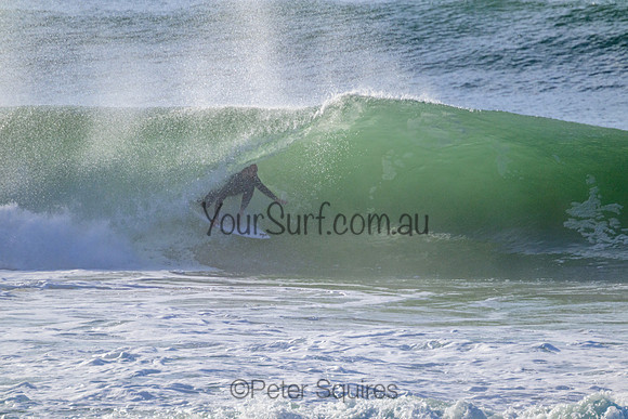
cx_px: 314
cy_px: 210
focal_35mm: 800
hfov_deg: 2.6
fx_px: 13958
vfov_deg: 1.7
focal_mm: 800
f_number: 11
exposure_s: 1/2000
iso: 800
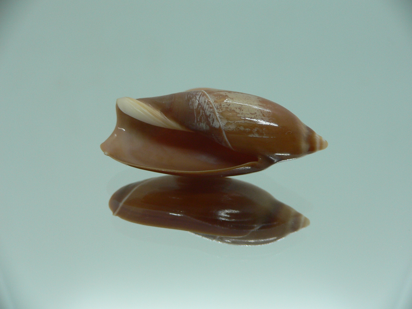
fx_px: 417
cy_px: 154
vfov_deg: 40.7
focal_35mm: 35
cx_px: 206
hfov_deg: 52.6
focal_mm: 4.6
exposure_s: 1/60
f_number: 2.8
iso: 100
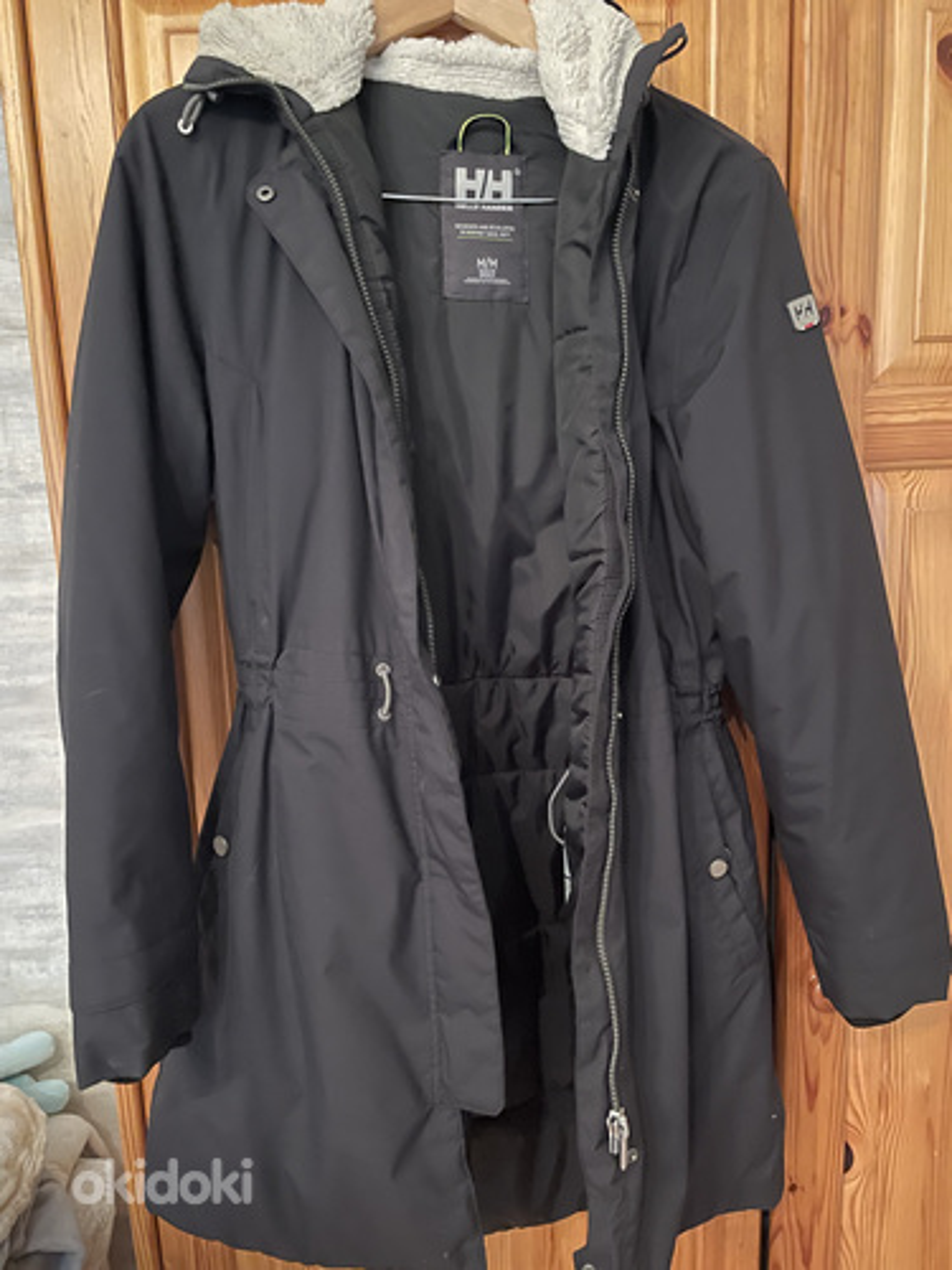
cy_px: 635
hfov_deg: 53.1
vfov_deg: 67.3
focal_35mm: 26
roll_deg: +2.5
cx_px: 476
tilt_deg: -11.6
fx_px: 953
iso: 1000
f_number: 1.6
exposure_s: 1/17
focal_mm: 4.2
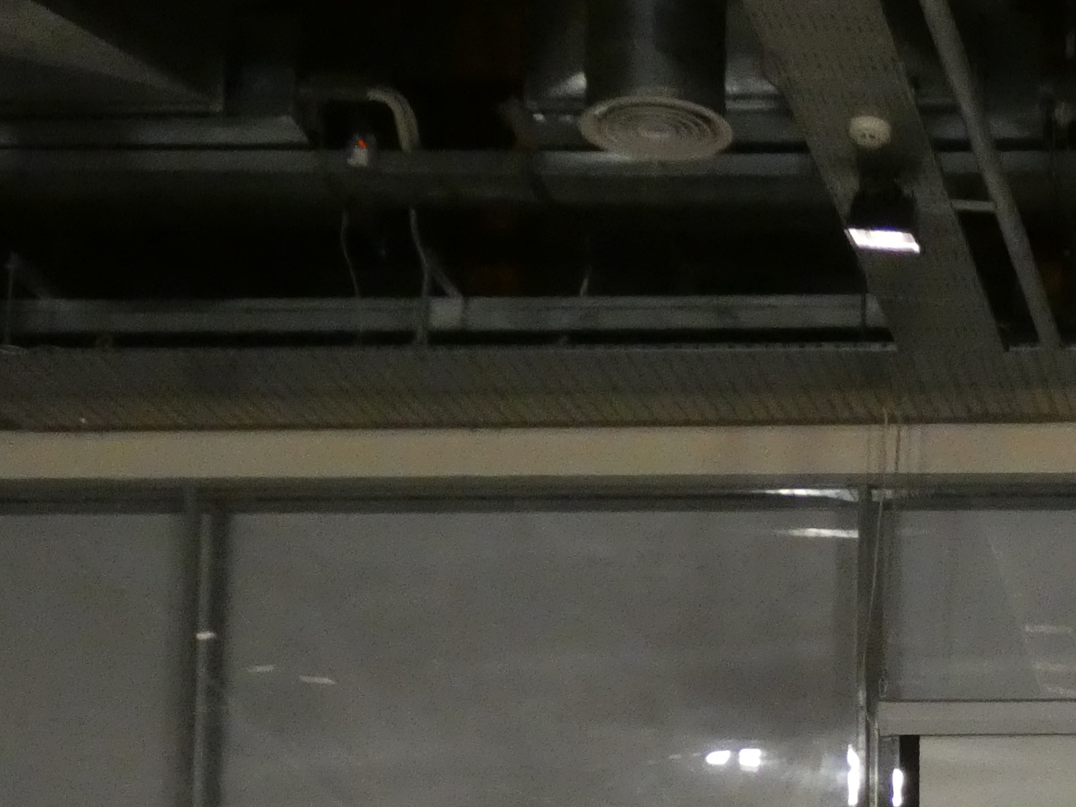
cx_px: 1430
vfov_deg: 13.1
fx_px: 3326
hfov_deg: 17.2
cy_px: 1175
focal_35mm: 107
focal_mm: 6.2
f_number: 3.4
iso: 800
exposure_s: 1/125
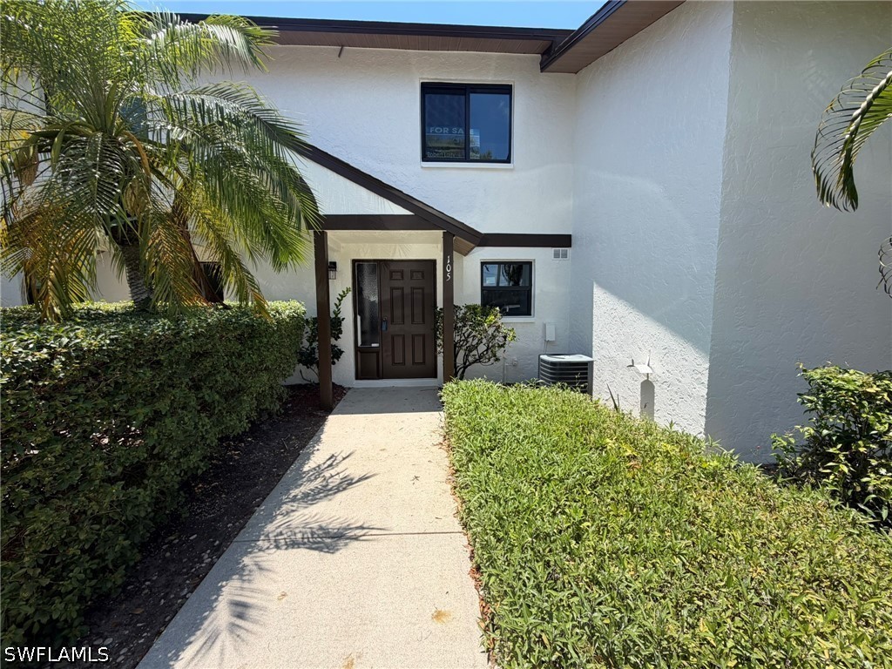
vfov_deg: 85.7
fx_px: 361
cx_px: 446
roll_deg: +0.2
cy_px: 334
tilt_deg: -6.1
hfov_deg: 102.1
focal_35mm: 14
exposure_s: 1/770
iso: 32
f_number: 2.2
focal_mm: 2.22
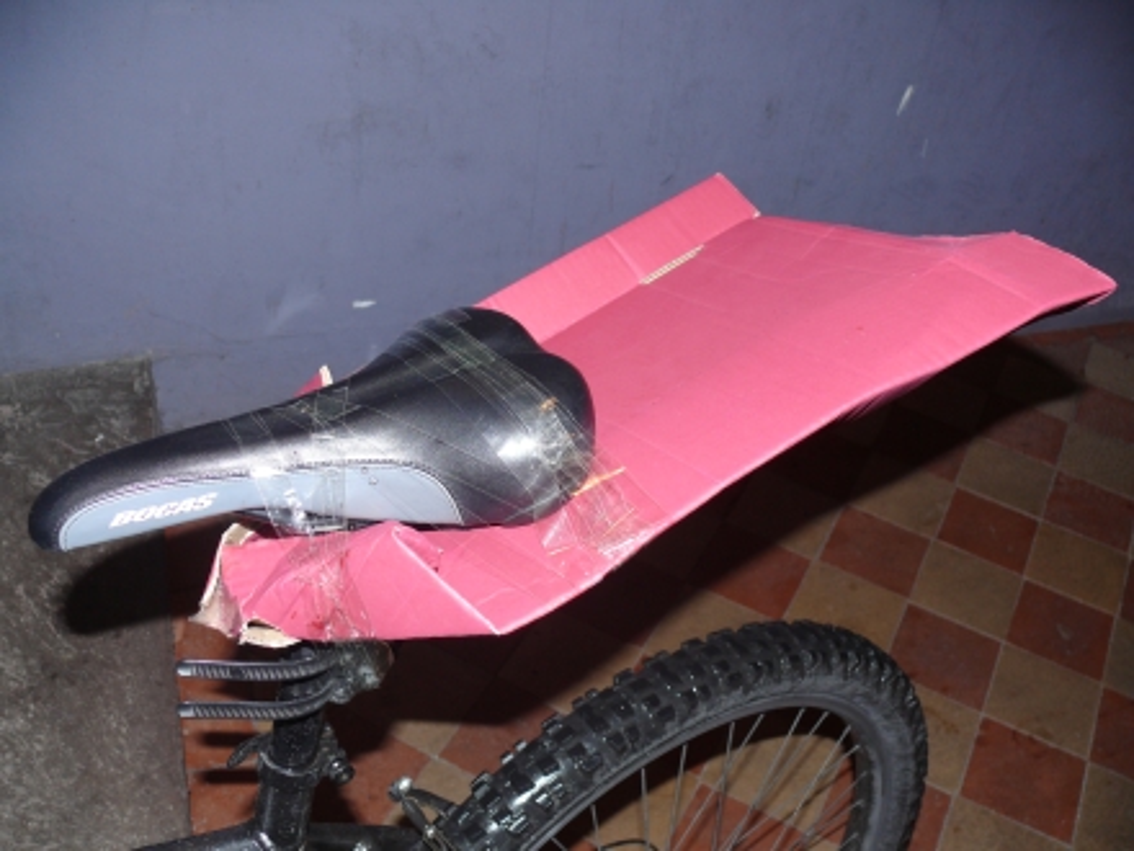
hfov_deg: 52.6
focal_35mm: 35
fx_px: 1147
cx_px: 567
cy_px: 426
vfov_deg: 40.7
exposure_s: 1/30
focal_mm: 7.4
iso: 100
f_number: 2.8
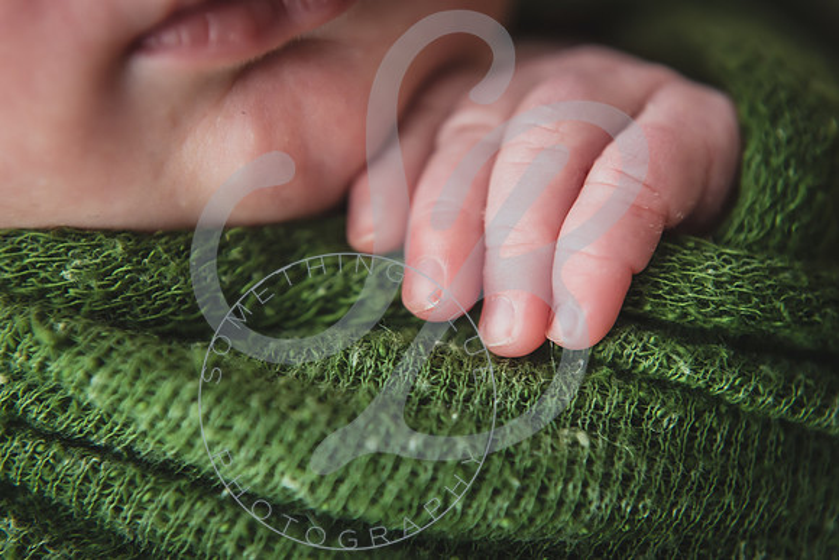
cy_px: 280
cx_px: 420
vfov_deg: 19.5
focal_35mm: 70
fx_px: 1632
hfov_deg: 28.8
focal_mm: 70
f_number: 5.6
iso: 800
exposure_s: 1/125
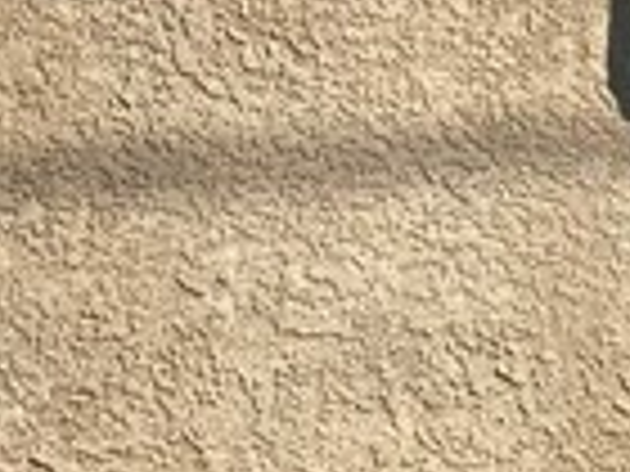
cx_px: 279
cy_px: 112
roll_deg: +0.5
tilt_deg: +0.3
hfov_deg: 9.7
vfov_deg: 7.2
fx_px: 3731
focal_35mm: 205
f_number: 1.8
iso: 20
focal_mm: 3.99
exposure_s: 1/2208
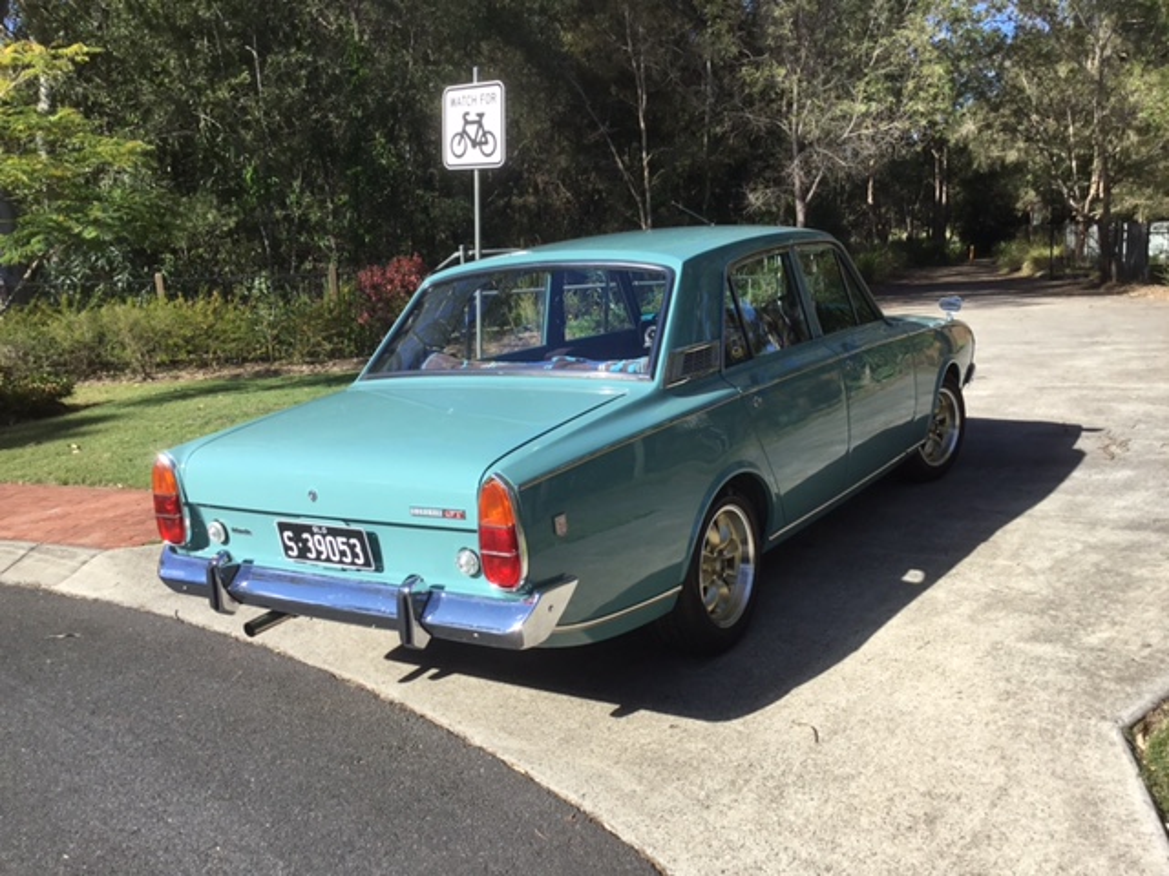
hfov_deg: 58.4
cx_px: 584
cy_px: 438
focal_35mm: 31
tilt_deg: -11.1
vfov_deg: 45.4
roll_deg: +2.3
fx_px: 1047
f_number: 2.4
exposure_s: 1/783
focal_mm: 3.3
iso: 25
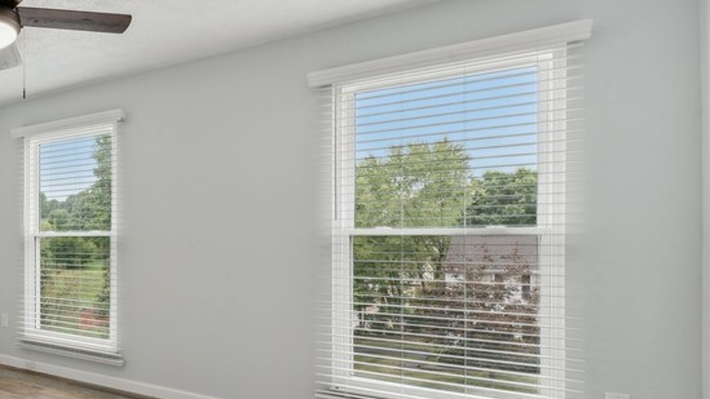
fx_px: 546
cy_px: 239
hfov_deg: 54.2
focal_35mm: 29
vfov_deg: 40.0
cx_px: 28
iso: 50
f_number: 11
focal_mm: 14
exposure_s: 1/2.5
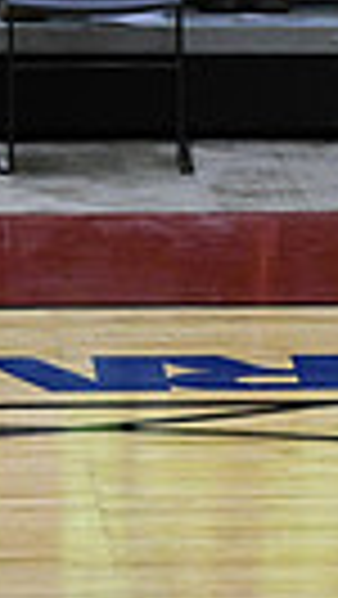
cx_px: 1199
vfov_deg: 3.2
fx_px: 10719
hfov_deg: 1.8
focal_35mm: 674
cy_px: 299
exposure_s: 1/500
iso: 4000
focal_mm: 98
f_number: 4
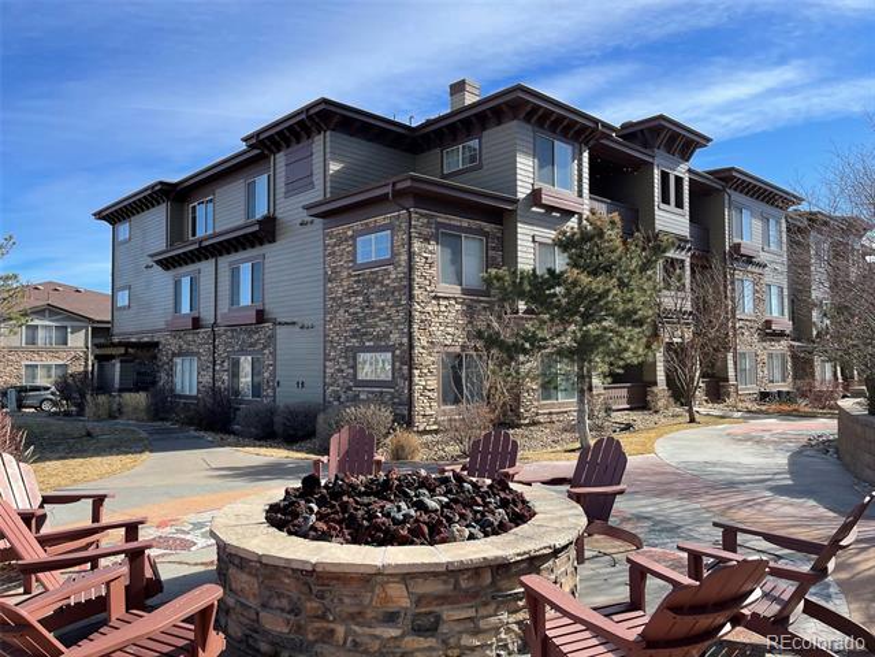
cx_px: 438
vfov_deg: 53.1
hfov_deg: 67.3
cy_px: 328
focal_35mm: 26
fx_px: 657
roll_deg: +1.1
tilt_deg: +3.2
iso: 32
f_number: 1.6
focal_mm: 5.1
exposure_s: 1/1912
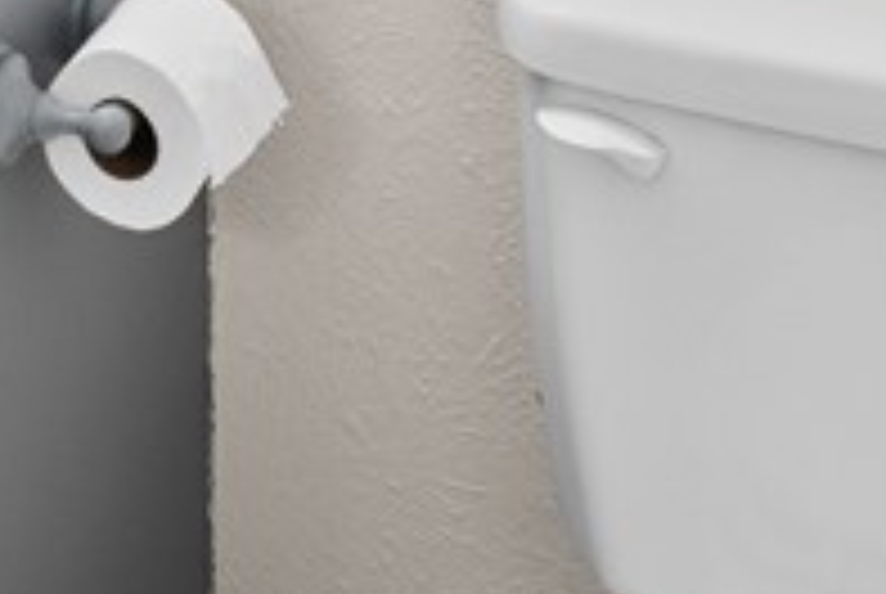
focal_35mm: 88
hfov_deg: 21.8
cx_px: -94
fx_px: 2169
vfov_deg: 12.5
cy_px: -806
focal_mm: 16
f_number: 9
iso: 400
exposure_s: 1/2.5
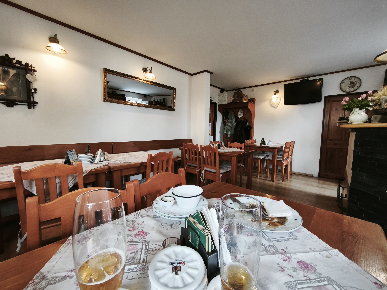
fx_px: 168
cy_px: 145
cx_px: 194
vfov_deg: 81.7
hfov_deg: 98.2
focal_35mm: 15
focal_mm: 1.91
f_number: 2.2
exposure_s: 1/50
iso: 100
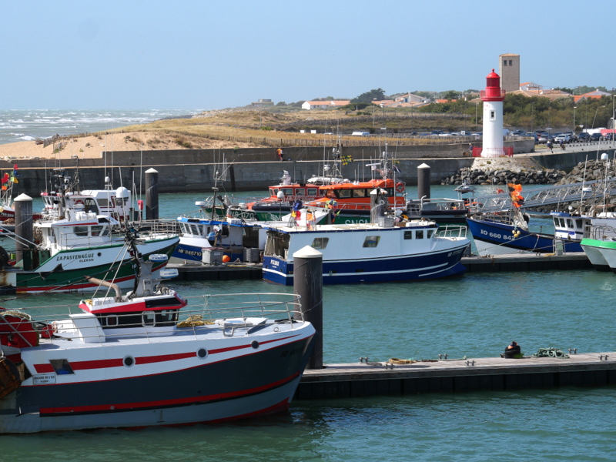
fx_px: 2135
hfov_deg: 16.4
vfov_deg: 12.3
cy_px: 231
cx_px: 308
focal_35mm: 120
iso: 200
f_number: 9
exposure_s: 1/500
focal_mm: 60
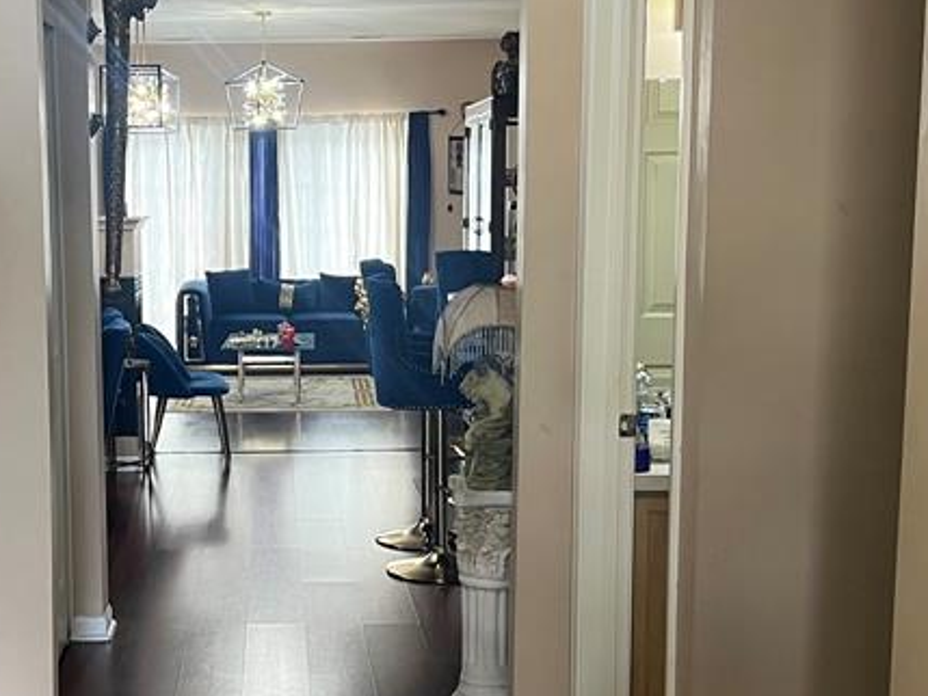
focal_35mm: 62
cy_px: 406
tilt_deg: -7.6
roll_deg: +0.5
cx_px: 242
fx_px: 1663
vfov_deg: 23.6
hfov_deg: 30.7
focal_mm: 5.7
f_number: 1.5
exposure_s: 1/60
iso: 100
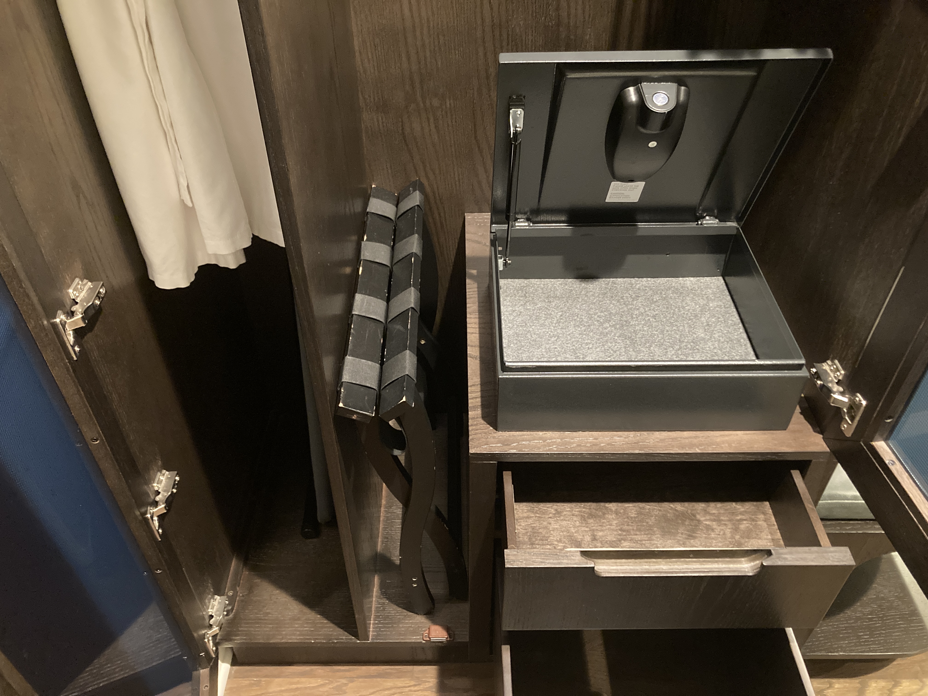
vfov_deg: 49.7
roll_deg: +0.5
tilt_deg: -42.1
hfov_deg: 63.4
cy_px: 348
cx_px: 464
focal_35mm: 28
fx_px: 751
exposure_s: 1/24
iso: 640
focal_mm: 3.99
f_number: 1.8
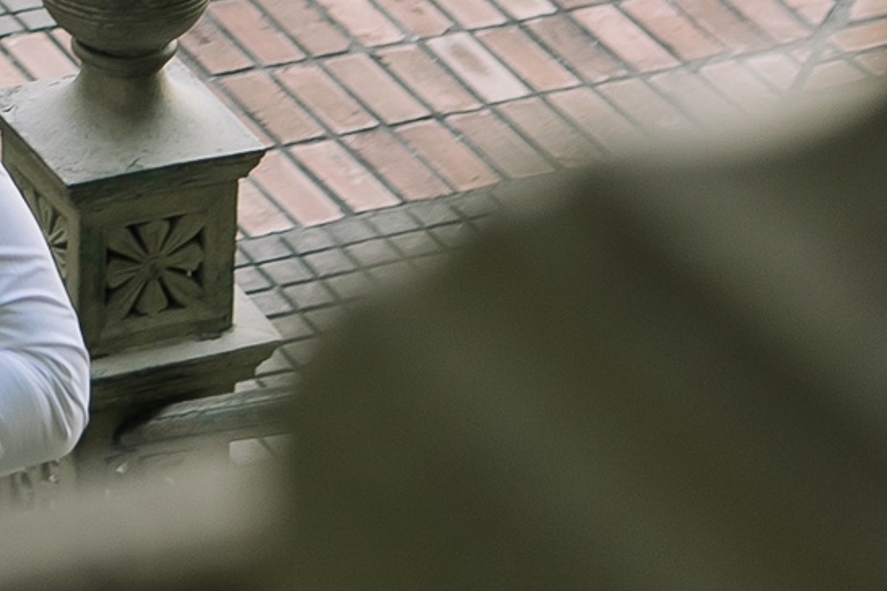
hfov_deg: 9.5
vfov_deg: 6.4
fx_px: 5198
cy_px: -368
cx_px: -484
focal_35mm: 211
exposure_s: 1/200
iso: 125
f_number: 2.8
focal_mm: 30
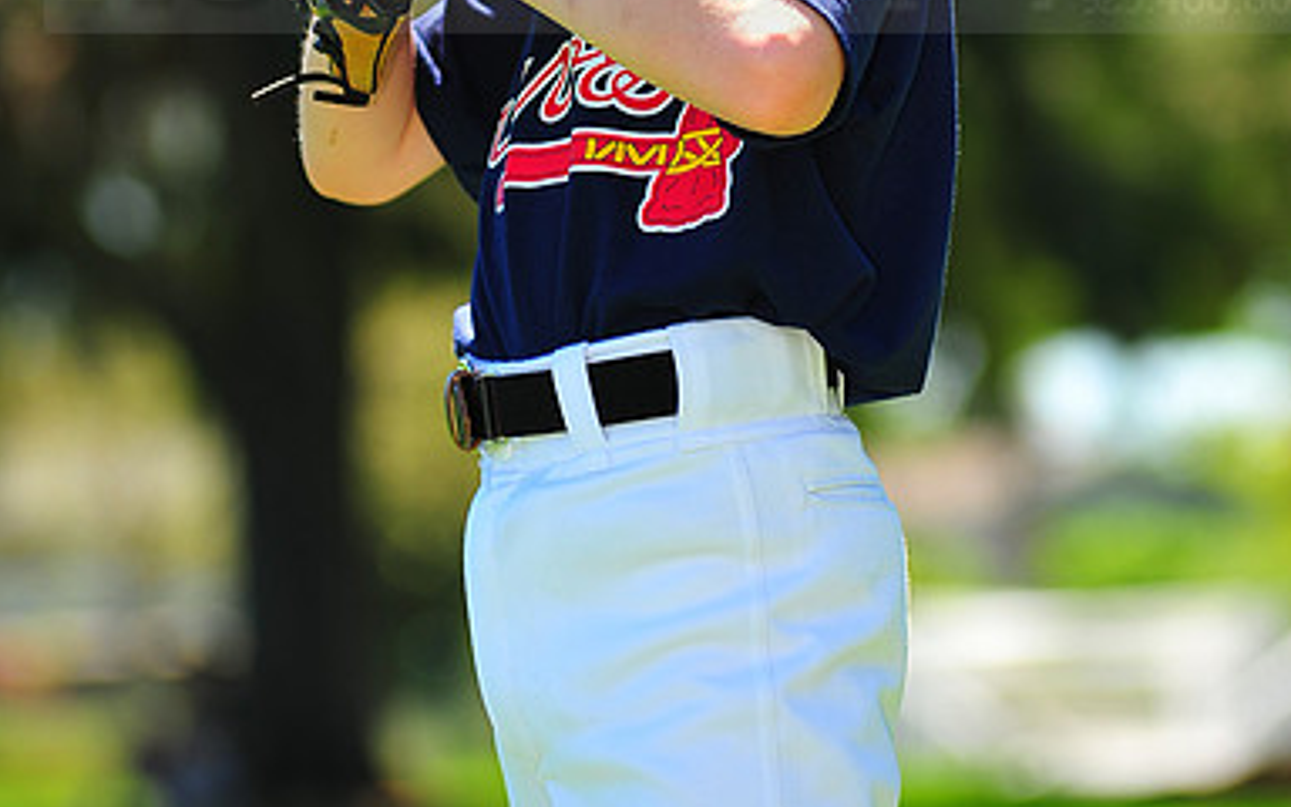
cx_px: 646
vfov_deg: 4.7
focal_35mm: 277
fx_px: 9746
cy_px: -74
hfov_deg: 7.6
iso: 200
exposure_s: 1/400
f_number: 5
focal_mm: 180
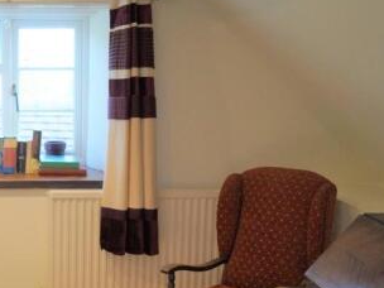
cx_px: 44
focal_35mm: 56
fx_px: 621
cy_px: 164
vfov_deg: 26.1
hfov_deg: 32.7
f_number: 4
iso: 640
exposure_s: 1/160
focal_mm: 18
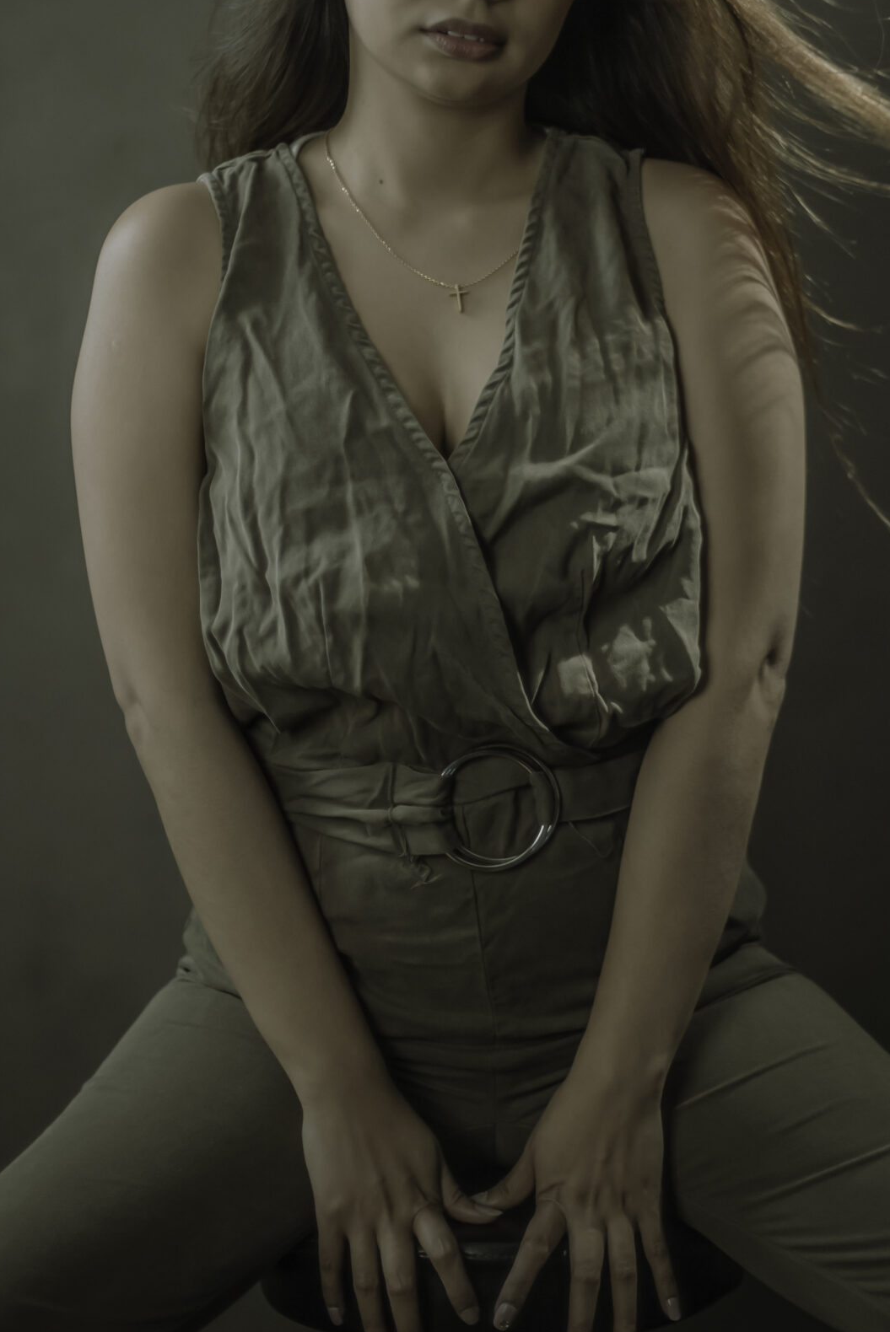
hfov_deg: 16.9
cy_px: 422
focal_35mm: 81
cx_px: 524
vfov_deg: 24.9
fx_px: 3000
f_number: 1.4
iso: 500
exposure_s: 1/160
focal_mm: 50
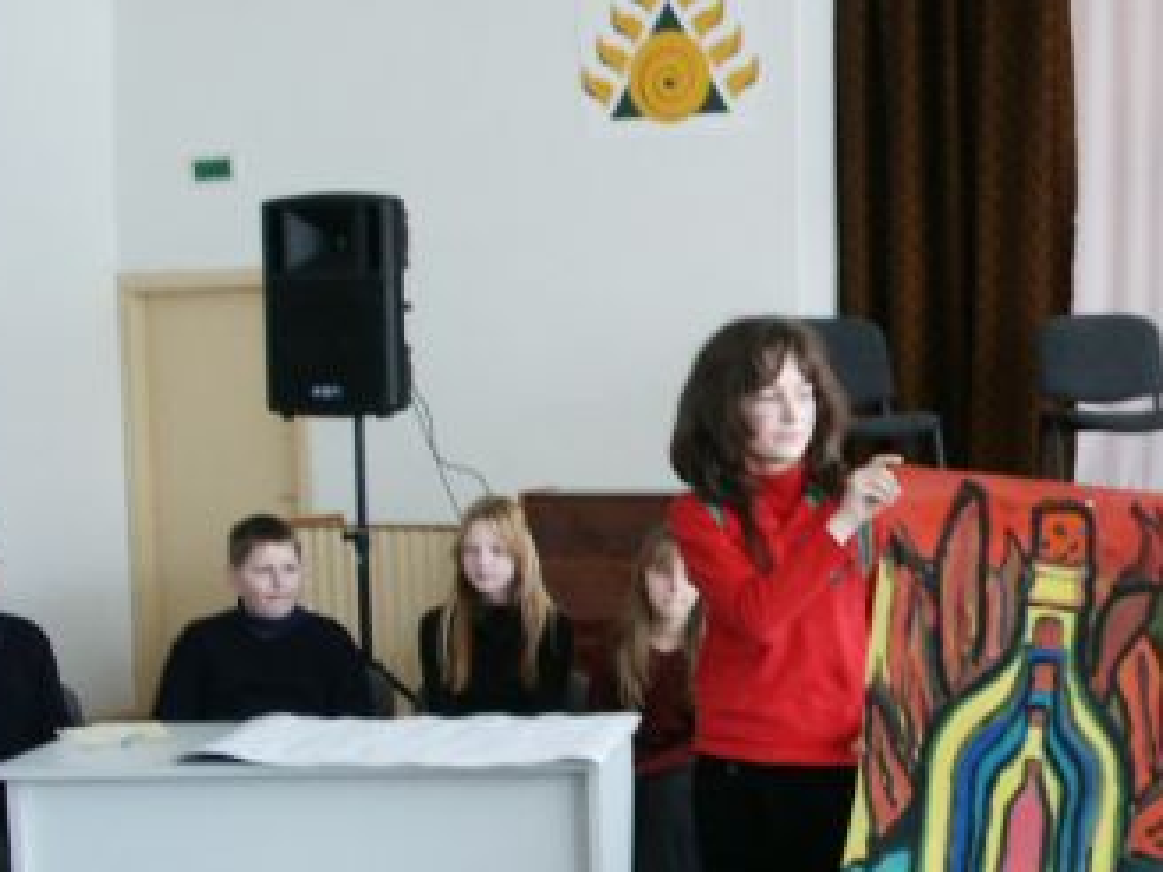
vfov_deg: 22.8
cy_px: 596
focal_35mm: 64
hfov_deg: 29.2
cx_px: 1014
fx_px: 2150
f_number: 3
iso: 200
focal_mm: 7.18
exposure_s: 1/45
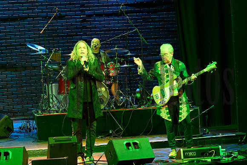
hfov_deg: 15.9
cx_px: 124
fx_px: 885
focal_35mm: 129
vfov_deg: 10.6
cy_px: 82
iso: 12800
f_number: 5.6
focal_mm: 86
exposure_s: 1/125
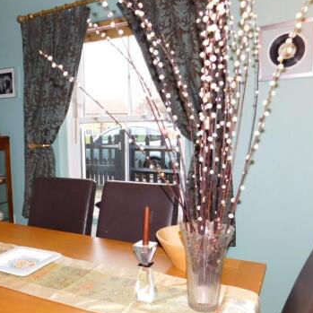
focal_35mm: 34
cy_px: 183
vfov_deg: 48.2
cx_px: 111
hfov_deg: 47.8
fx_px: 348
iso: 200
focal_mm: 4
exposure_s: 1/30
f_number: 3
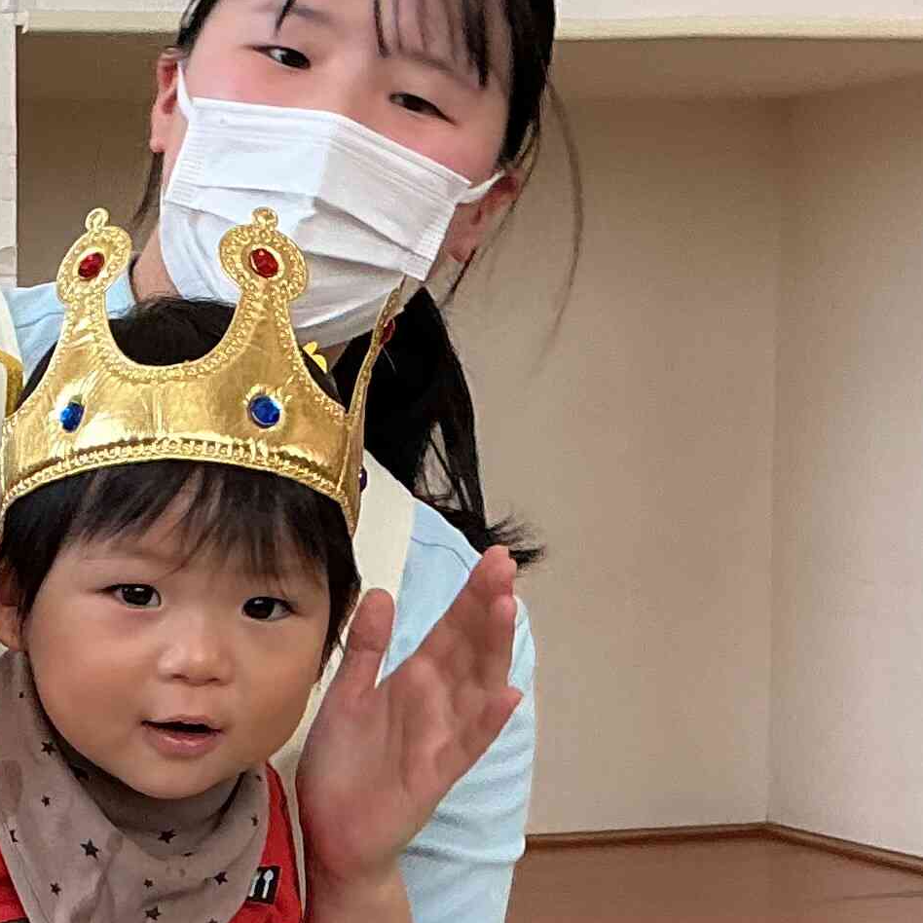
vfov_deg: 15.9
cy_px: 644
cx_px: -294
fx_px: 3288
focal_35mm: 109
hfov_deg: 15.2
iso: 25
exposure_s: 1/120
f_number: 1.8
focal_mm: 3
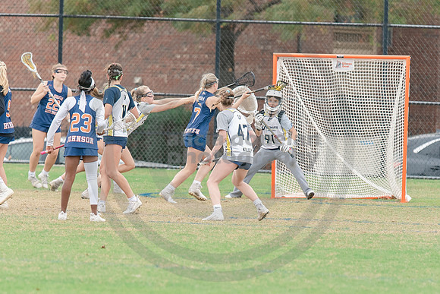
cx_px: 220
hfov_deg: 4.0
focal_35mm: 512
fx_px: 6264
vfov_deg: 2.7
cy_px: 235
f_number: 2.8
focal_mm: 200
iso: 450
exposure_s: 1/1250
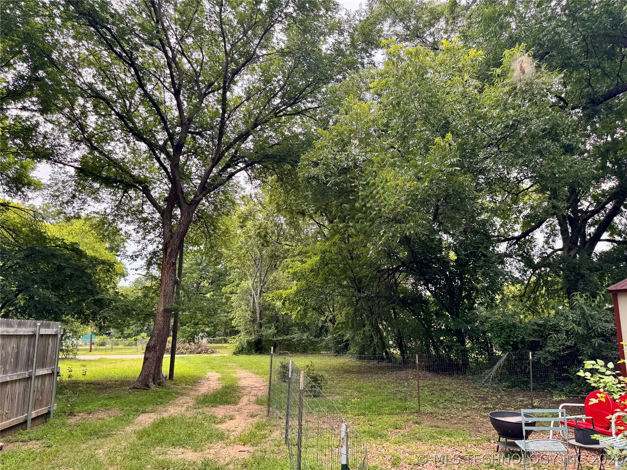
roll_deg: -0.5
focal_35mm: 24
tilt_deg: +9.9
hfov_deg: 71.6
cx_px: 314
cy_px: 235
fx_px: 435
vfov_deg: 56.8
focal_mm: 6.76
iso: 80
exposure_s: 1/514
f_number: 1.78
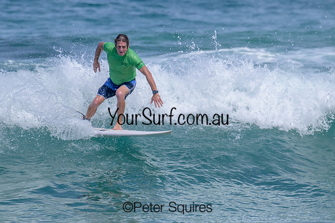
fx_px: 8674
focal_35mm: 932
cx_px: 176
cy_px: 123
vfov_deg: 1.5
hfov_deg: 2.2
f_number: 11
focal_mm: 690
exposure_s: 1/2000
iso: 720
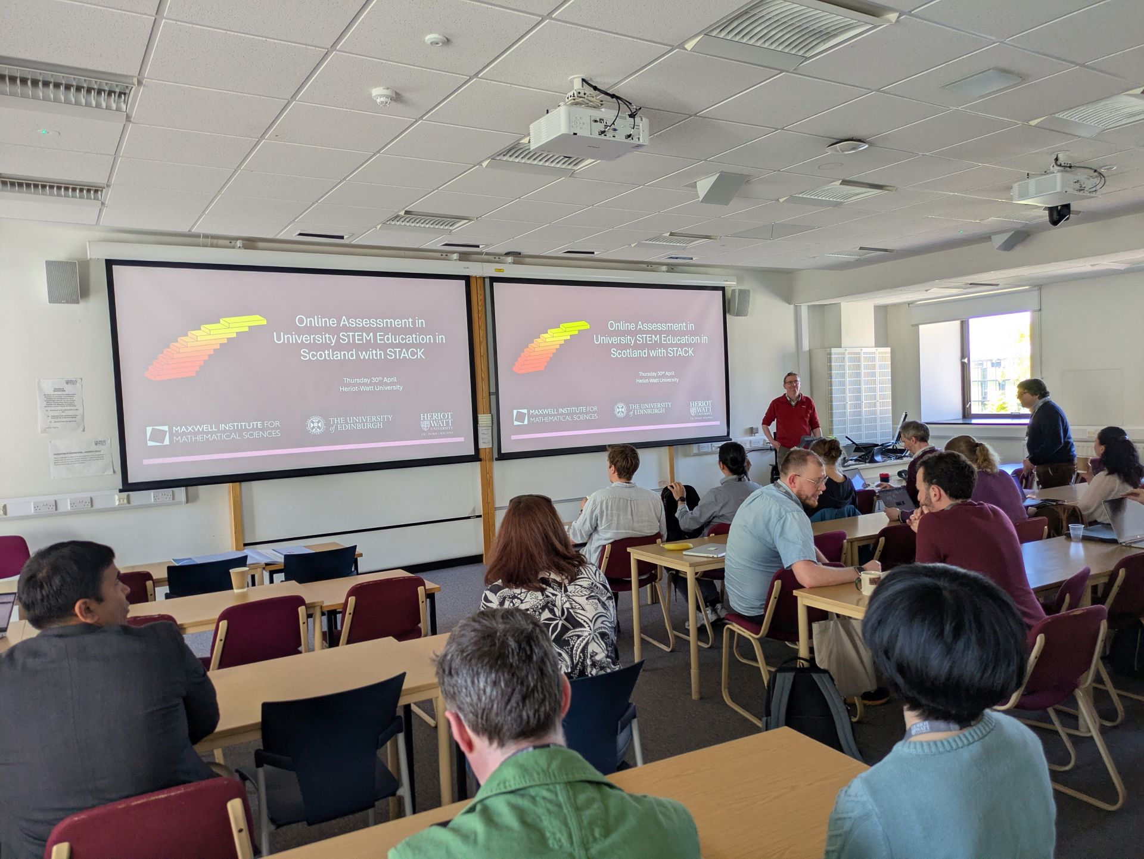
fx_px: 827
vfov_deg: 54.9
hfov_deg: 69.4
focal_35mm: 25
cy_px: 430
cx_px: 572
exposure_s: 1/100
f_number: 1.89
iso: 67
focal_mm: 5.43
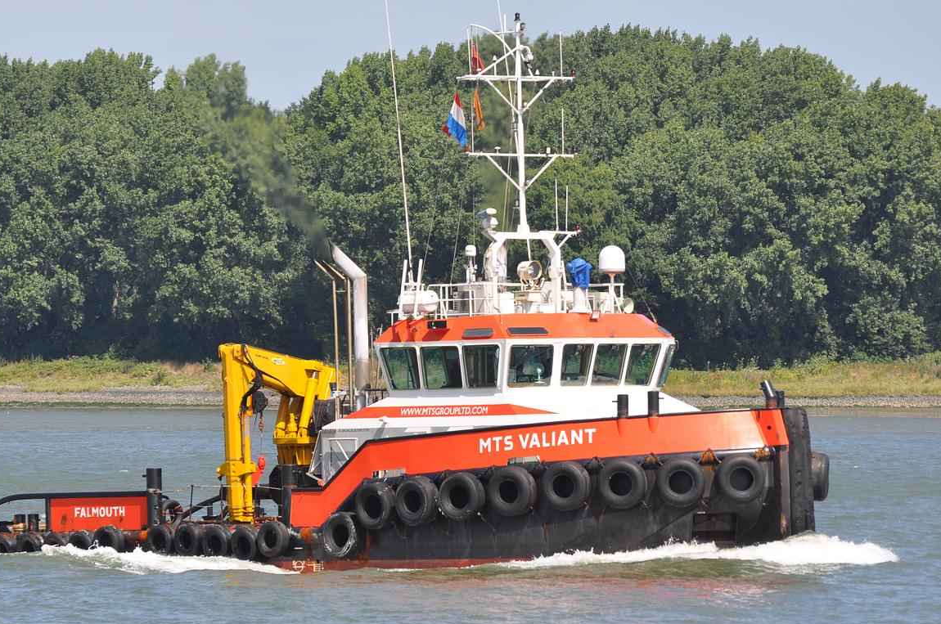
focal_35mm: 334
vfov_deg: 4.1
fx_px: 8717
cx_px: 422
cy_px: 281
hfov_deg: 6.2
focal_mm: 200
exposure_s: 1/1000
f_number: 8
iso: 320
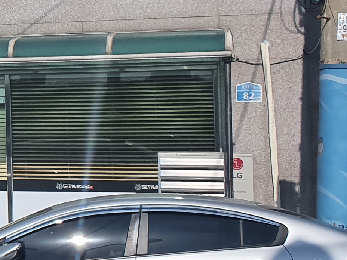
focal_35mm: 113
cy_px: 65
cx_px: -216
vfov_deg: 13.1
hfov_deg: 15.6
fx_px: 1133
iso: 50
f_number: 2.4
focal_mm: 4.32
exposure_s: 1/3584
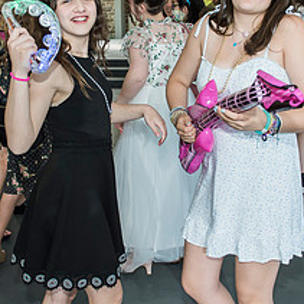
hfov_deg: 30.6
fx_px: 556
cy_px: 90
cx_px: 161
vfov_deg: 30.2
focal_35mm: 56
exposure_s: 1/160
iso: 640
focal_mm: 24
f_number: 4
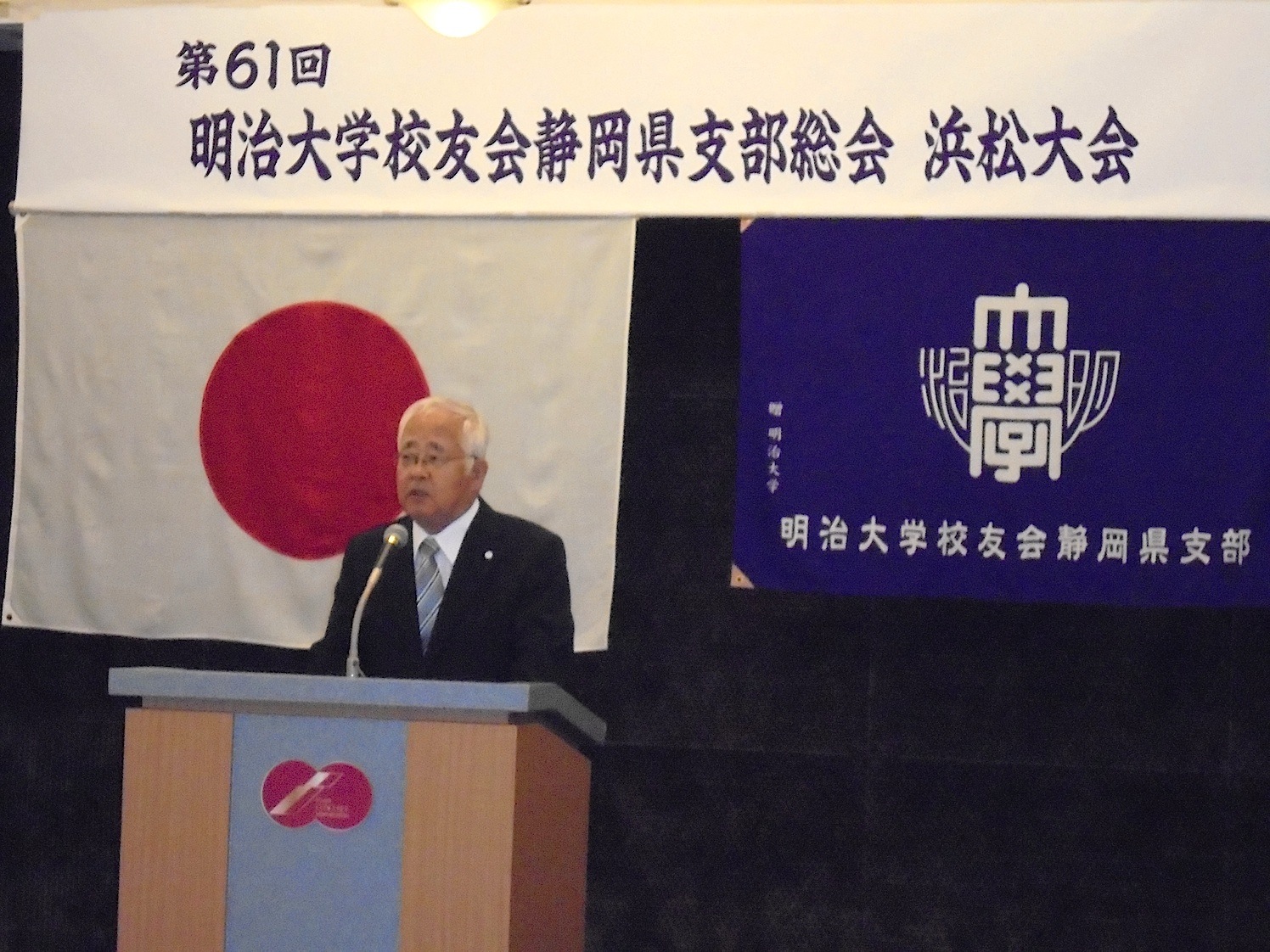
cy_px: 476
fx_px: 3449
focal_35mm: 94
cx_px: 635
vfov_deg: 15.7
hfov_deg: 20.9
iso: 800
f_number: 4.7
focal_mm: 16.9
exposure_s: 1/50
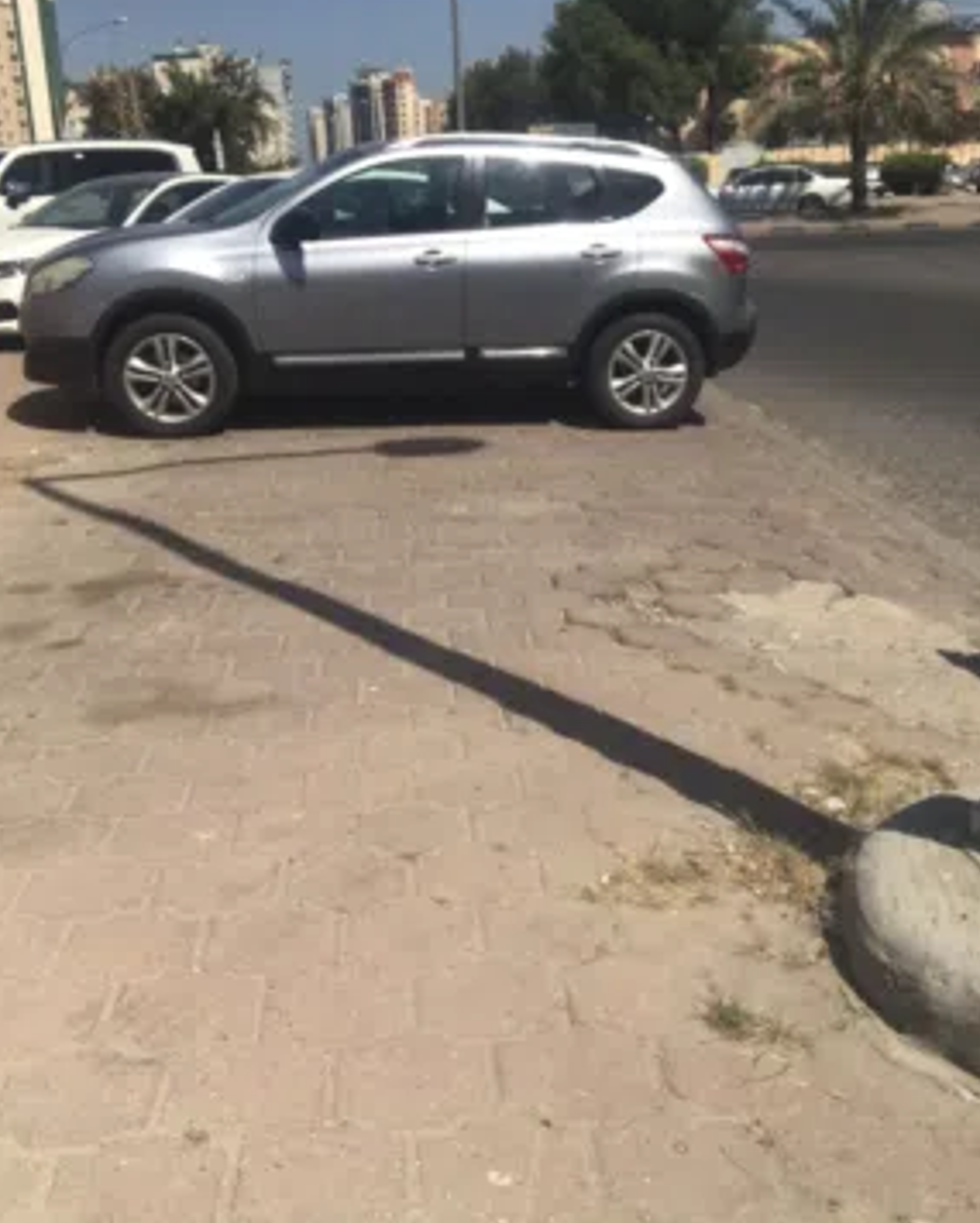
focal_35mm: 35
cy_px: 551
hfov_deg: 42.2
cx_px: 492
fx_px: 1268
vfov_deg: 51.4
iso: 25
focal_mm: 2.87
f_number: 2.2
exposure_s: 1/1946
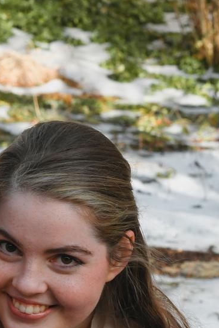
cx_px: -7
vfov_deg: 7.1
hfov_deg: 4.8
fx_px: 2629
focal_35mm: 288
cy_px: 314
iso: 640
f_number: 11
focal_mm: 85
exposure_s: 1/320
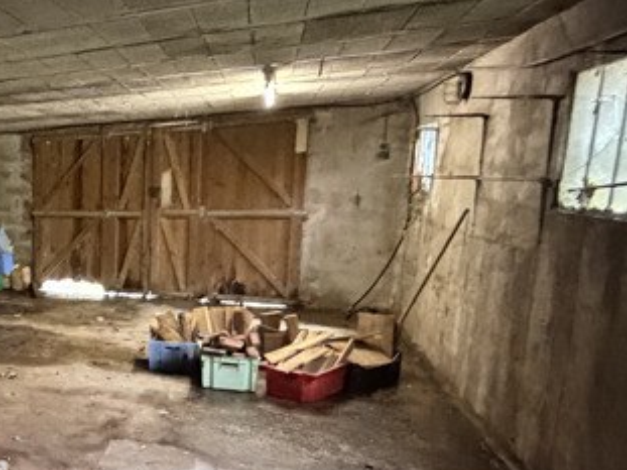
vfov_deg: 39.3
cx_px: -91
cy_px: 299
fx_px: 652
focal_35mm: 36
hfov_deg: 39.8
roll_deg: +1.9
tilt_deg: -9.9
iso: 1250
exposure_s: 1/25
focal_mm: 2.22
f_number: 2.2
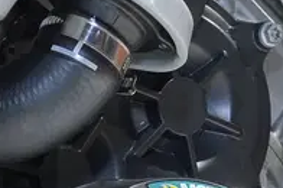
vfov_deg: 4.0
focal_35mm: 336
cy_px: 387
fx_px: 2637
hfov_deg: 6.1
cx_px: 164
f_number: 6.3
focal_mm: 55
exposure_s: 1/160
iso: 1250
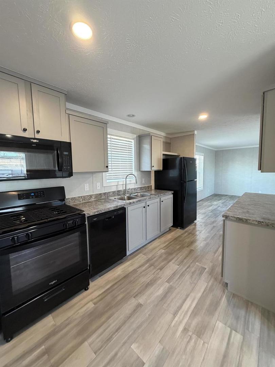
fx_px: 148
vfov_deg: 102.1
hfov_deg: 85.7
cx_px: 138
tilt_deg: -4.9
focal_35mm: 14
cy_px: 184
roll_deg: +0.6
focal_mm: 2.22
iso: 320
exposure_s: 1/60
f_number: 2.2
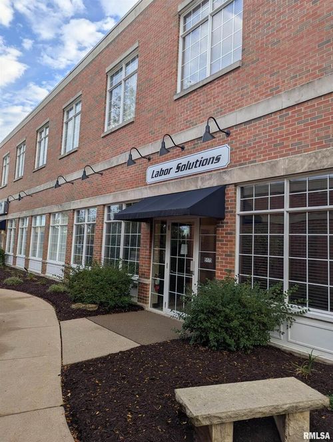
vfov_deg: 71.5
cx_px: 166
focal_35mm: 24
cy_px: 221
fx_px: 307
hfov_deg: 56.9
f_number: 1.85
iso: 44
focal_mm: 6.81
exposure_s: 1/404
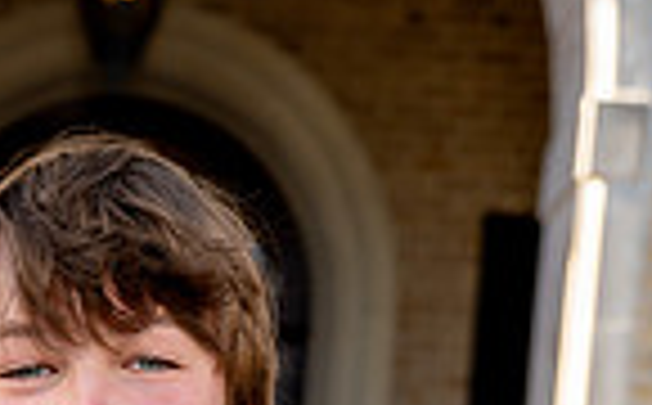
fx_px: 2642
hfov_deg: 13.9
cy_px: 950
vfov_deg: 8.1
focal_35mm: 149
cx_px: 63
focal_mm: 47
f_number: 4
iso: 100
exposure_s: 1/250
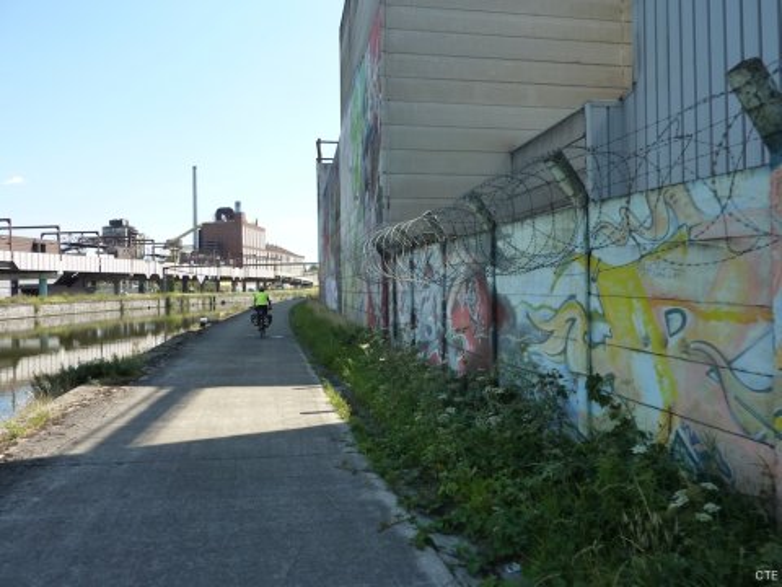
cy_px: 294
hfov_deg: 69.4
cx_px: 391
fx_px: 565
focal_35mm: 25
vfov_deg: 54.9
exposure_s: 1/320
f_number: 4
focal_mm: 4.1
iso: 125
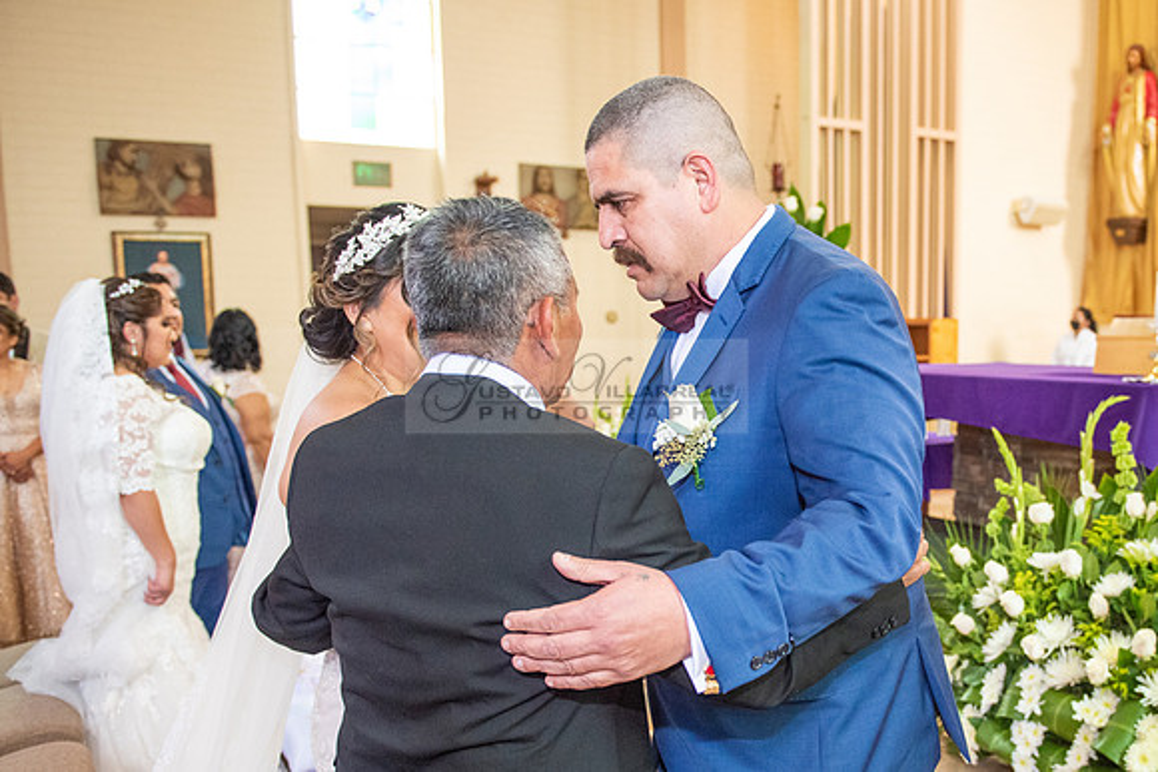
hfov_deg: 53.6
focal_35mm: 35
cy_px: 508
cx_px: 767
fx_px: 1121
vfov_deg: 37.7
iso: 2000
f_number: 2.8
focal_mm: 24
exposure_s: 1/250
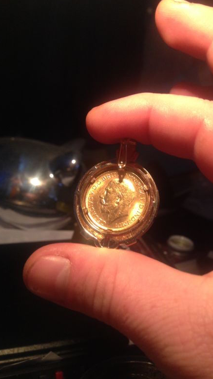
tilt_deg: -15.0
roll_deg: -9.4
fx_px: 372
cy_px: 191
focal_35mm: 37
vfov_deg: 54.0
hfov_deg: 31.8
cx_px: 140
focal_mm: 4.12
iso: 160
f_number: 2.4
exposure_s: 1/20
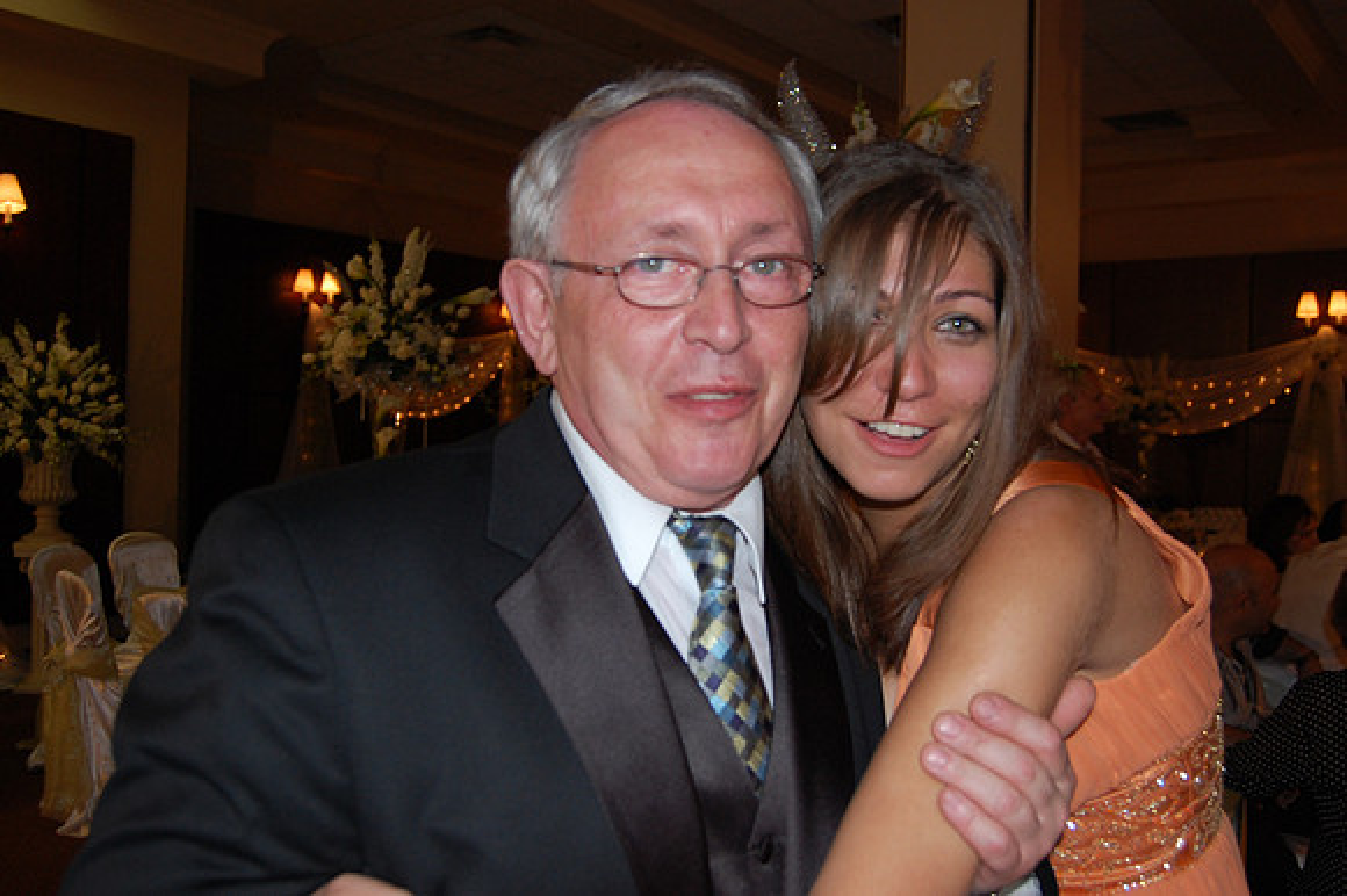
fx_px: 1290
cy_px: 448
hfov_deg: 55.1
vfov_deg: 38.3
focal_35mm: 34
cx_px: 674
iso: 400
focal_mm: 23
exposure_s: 1/60
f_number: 3.8
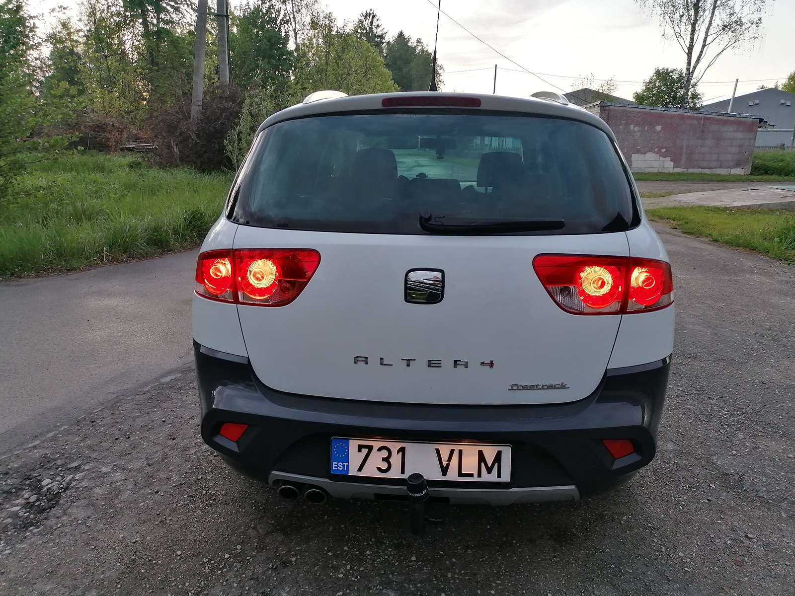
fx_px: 620
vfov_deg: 51.4
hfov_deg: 65.3
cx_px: 398
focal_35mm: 27
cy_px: 298
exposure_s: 1/33.3
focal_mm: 4.75
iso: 125
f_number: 1.8
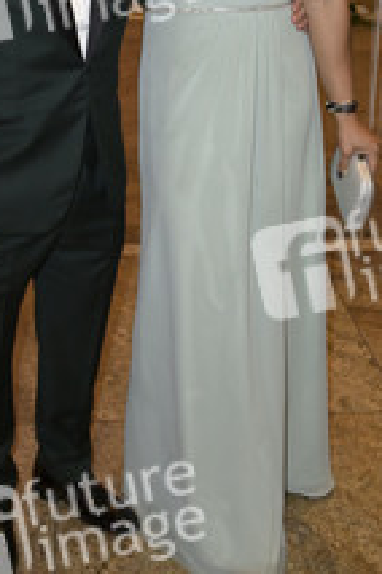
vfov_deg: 32.6
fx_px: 955
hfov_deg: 22.6
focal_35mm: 60
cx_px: 145
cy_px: 121
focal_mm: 32
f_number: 5.6
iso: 2500
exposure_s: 1/80
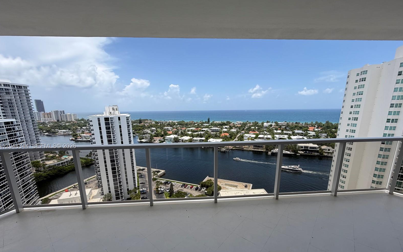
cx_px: 201
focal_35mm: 15
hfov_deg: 101.5
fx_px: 165
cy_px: 147
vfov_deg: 74.2
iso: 40
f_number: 2.2
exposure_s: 1/672
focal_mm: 2.22
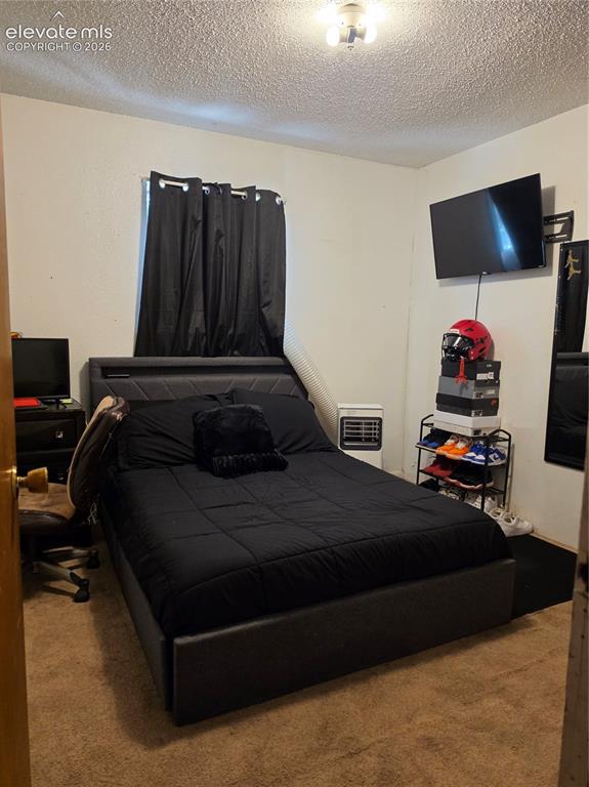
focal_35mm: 23
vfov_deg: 74.0
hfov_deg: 58.8
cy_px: 394
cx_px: 294
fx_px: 522
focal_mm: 6.5
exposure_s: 1/120
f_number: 1.4
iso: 250
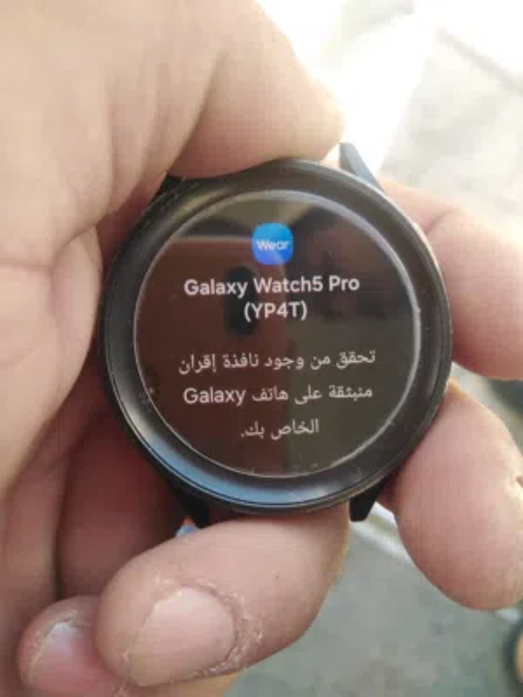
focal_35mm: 26
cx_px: 262
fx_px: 524
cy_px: 348
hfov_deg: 53.1
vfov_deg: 67.3
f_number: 1.8
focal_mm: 3.59
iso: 133
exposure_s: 1/120
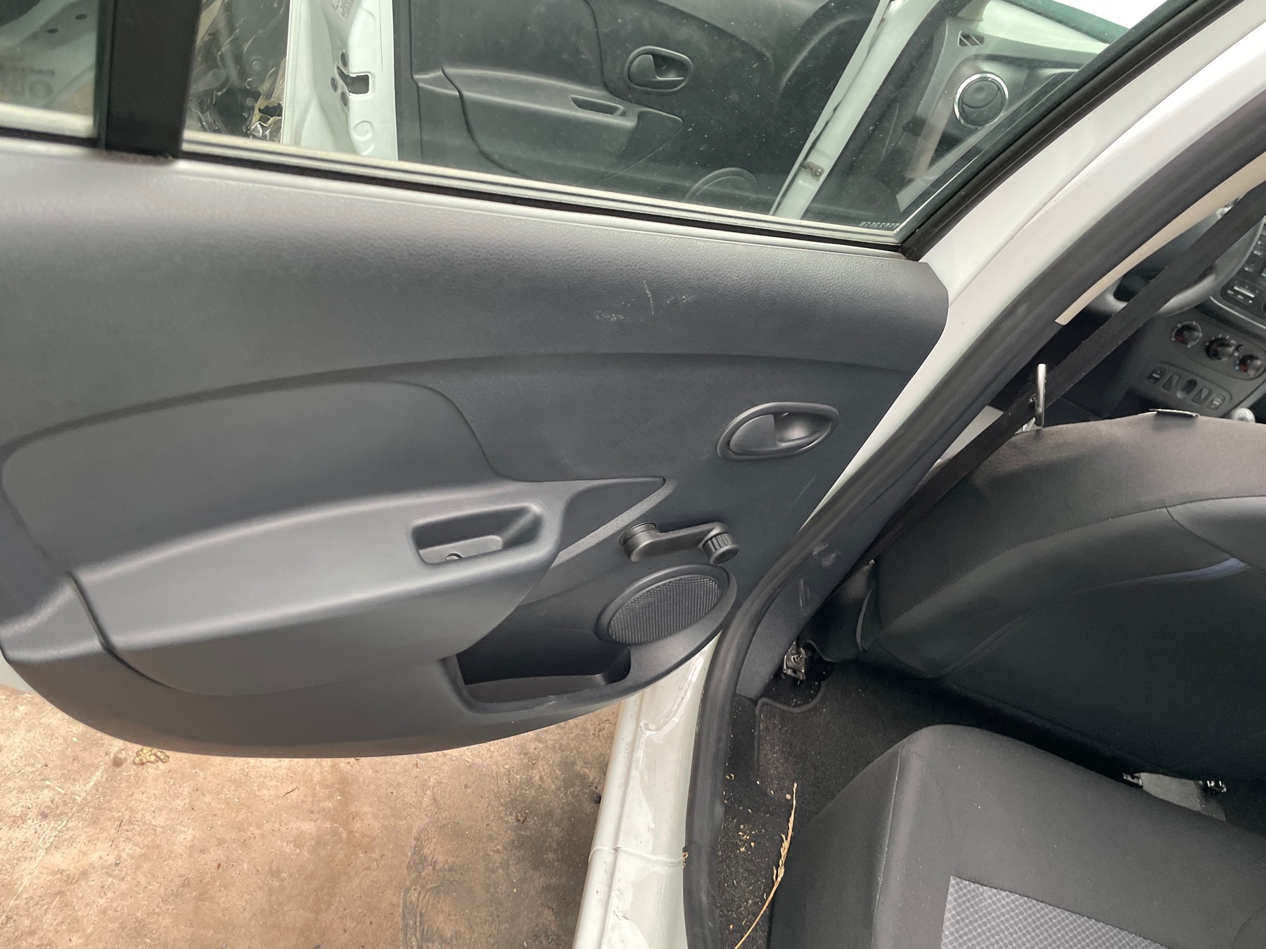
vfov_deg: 53.1
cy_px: 474
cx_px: 633
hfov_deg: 67.3
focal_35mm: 26
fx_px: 951
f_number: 1.6
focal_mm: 4.2
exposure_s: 1/60
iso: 200
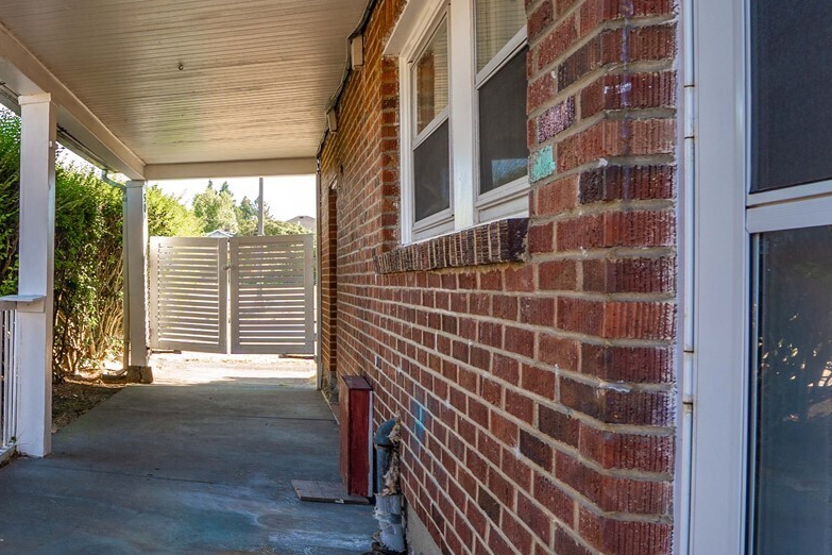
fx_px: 601
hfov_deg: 51.2
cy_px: 281
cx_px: -46
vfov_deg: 49.6
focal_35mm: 26
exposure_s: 1/30
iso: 160
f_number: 7.1
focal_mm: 12
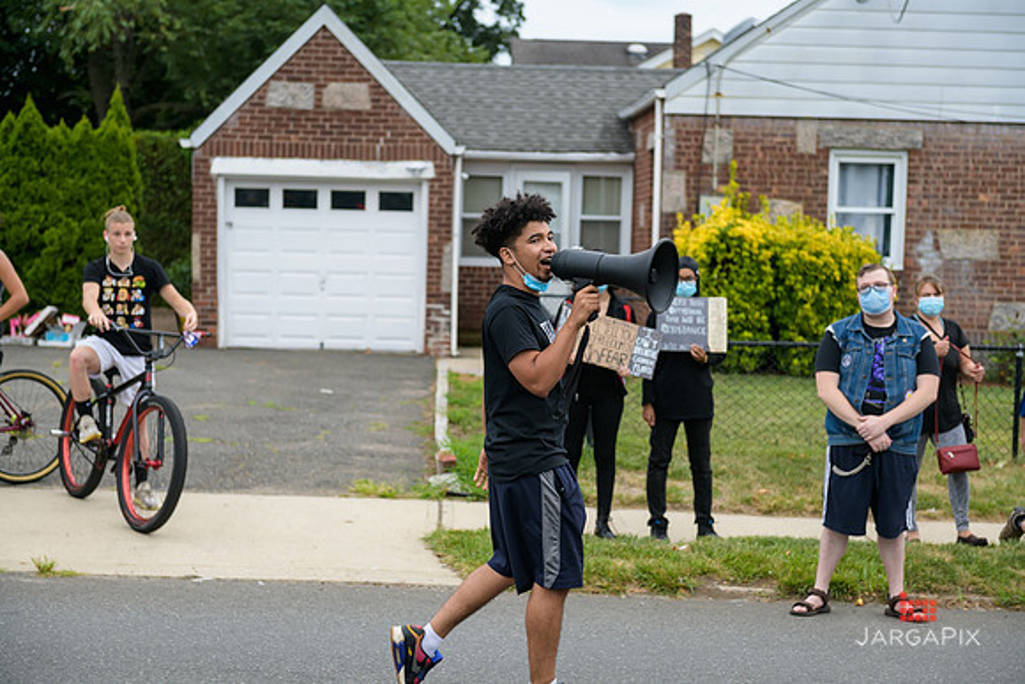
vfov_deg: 22.6
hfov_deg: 33.4
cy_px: 342
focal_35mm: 60
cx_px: 512
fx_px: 1709
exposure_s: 1/320
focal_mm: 60
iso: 200
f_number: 3.2
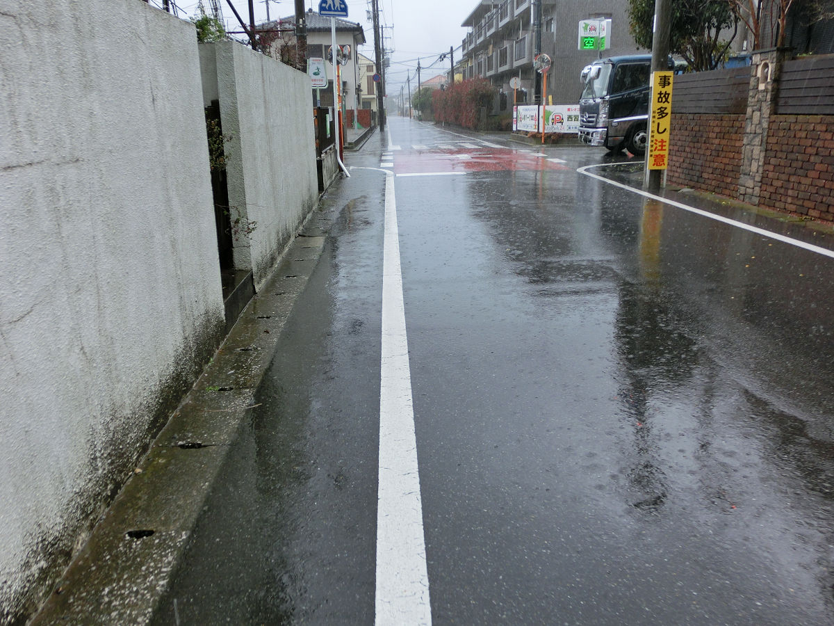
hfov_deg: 63.4
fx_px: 675
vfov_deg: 49.7
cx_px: 417
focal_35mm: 28
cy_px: 313
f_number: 3
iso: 80
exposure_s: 1/125
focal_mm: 5
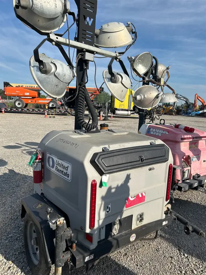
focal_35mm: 26
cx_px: 103
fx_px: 206
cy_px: 138
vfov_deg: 67.3
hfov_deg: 53.1
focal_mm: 5.7
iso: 50
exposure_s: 1/3968
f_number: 1.5
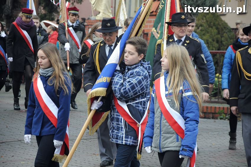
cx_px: 126
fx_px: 1097
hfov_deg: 13.1
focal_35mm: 158
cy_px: 84
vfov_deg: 8.7
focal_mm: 105
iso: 1600
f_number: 5.6
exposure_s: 1/400
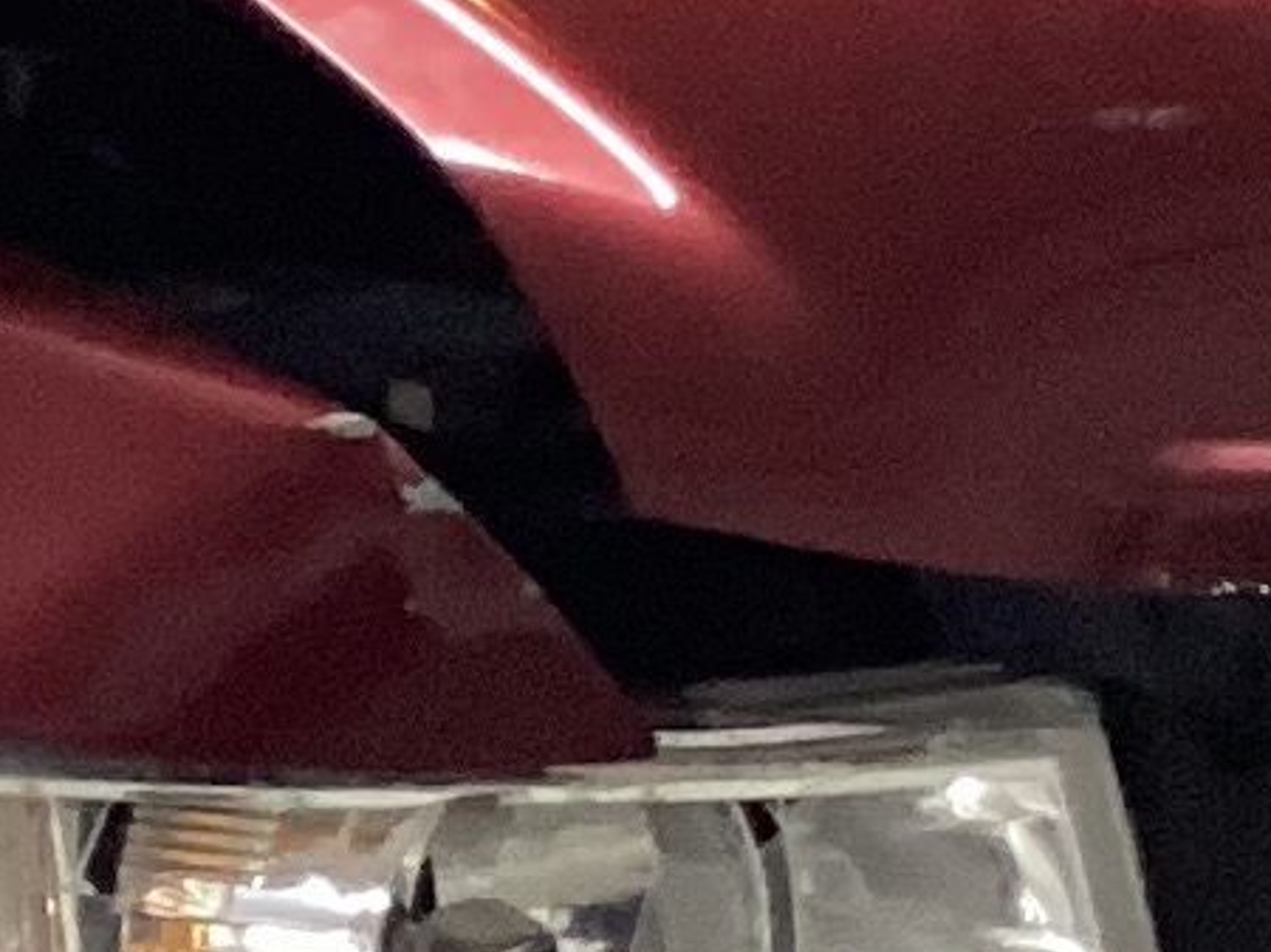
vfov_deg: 6.6
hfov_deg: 8.8
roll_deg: +0.2
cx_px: 133
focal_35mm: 225
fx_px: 8257
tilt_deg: -13.6
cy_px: 831
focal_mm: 3.3
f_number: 2.4
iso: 250
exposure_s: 1/33
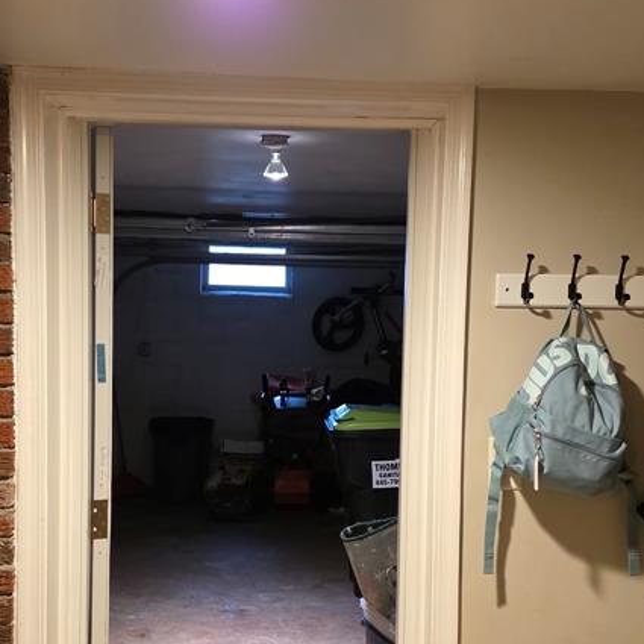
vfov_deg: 34.6
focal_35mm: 49
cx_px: 339
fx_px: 1031
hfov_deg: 34.7
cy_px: 379
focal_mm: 6.3
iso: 1000
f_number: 1.7
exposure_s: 1/120
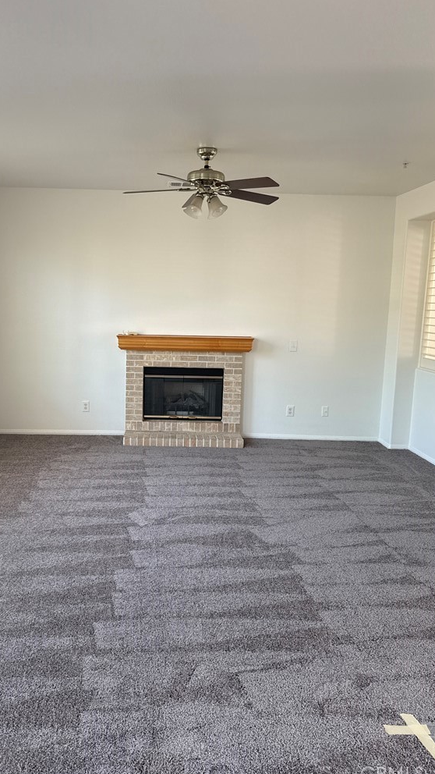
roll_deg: -2.0
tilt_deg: -7.8
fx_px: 554
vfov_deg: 69.9
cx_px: 172
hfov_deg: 42.7
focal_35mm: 27
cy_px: 385
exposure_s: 1/121
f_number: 1.78
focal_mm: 6.76
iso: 125
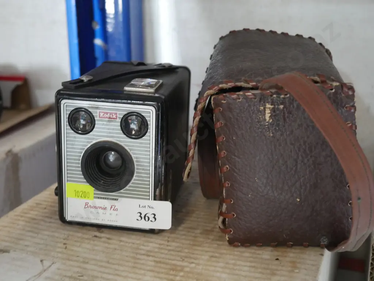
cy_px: 140
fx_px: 562
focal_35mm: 52
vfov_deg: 28.1
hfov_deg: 36.8
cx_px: 187
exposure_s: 1/40
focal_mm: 26
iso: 3200
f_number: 5.3
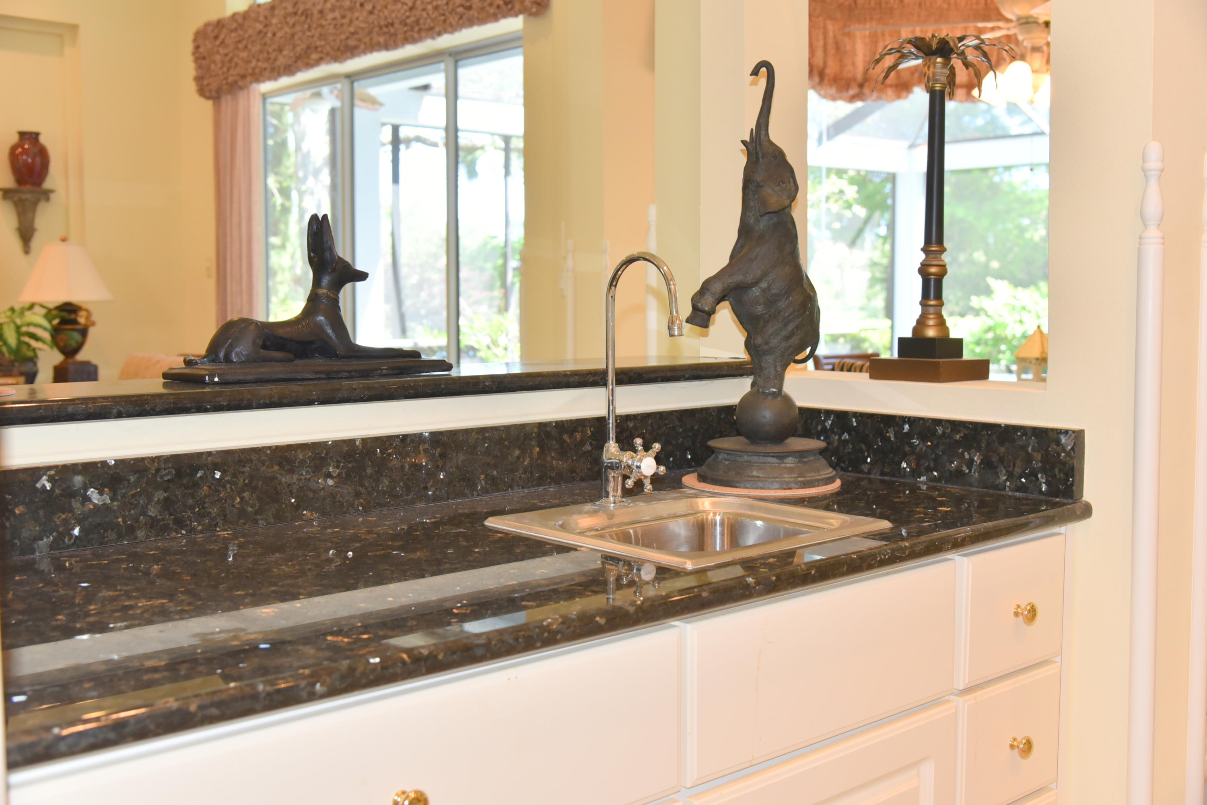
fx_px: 1274
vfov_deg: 35.1
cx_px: 604
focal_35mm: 38
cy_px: 402
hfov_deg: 50.7
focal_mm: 38
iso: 800
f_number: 5
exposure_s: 1/100
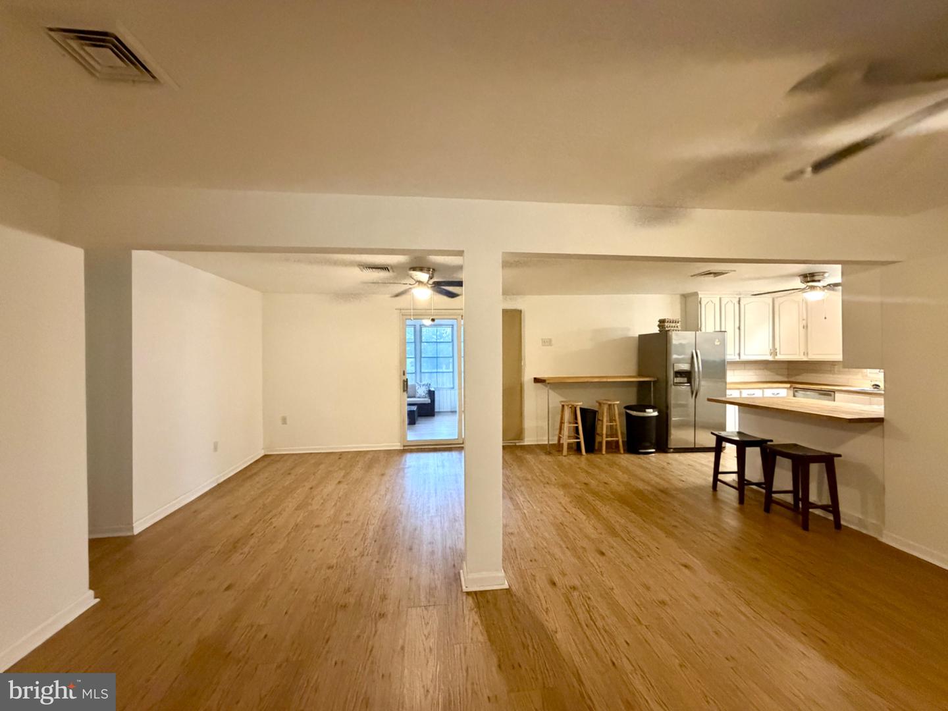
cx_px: 474
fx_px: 383
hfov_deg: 102.1
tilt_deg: +0.2
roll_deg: +0.1
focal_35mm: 14
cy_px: 356
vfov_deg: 85.7
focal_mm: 2.22
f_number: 2.2
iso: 1000
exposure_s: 1/60
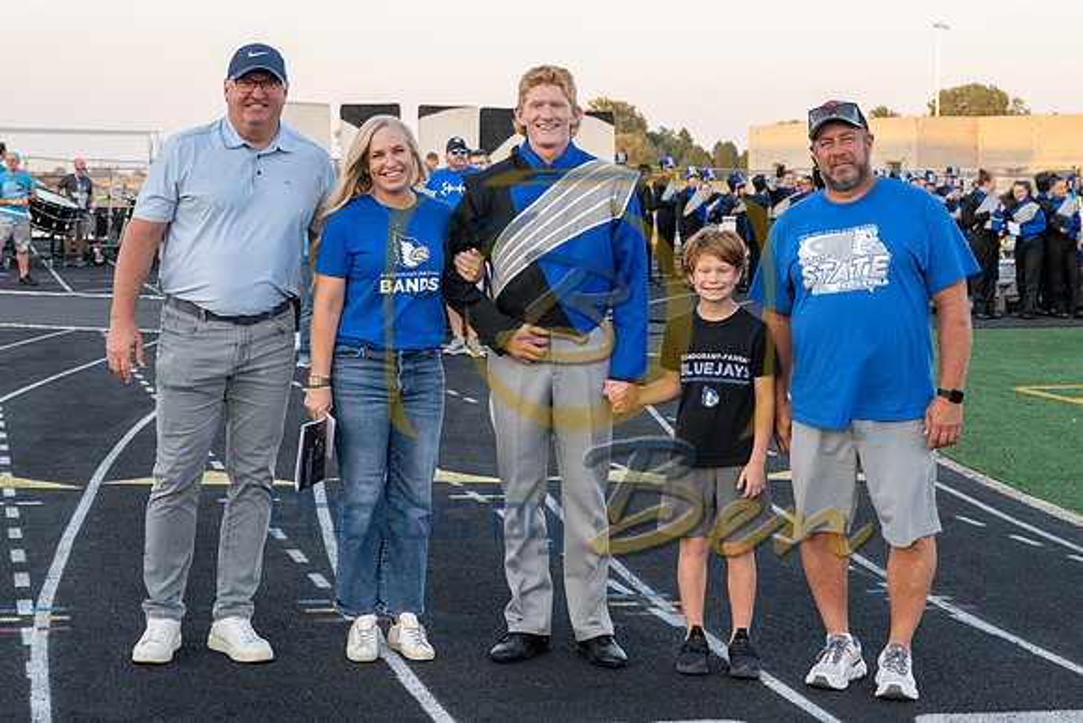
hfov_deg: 29.9
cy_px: 164
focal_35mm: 67
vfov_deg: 20.0
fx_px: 2030
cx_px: 537
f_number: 5
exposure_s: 1/1000
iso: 2500
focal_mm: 43
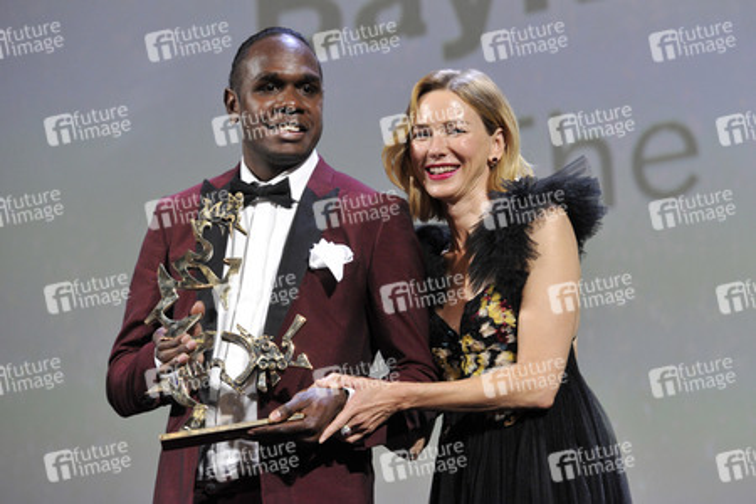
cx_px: 378
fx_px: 2625
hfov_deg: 16.4
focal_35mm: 125
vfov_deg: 11.0
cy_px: 252
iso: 2500
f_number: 4.5
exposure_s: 1/320
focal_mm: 125
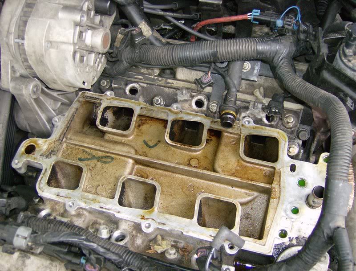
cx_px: 178
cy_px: 136
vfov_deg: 40.0
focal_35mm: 36
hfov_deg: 51.1
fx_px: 372
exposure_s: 1/60
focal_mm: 6
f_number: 2.8
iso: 200
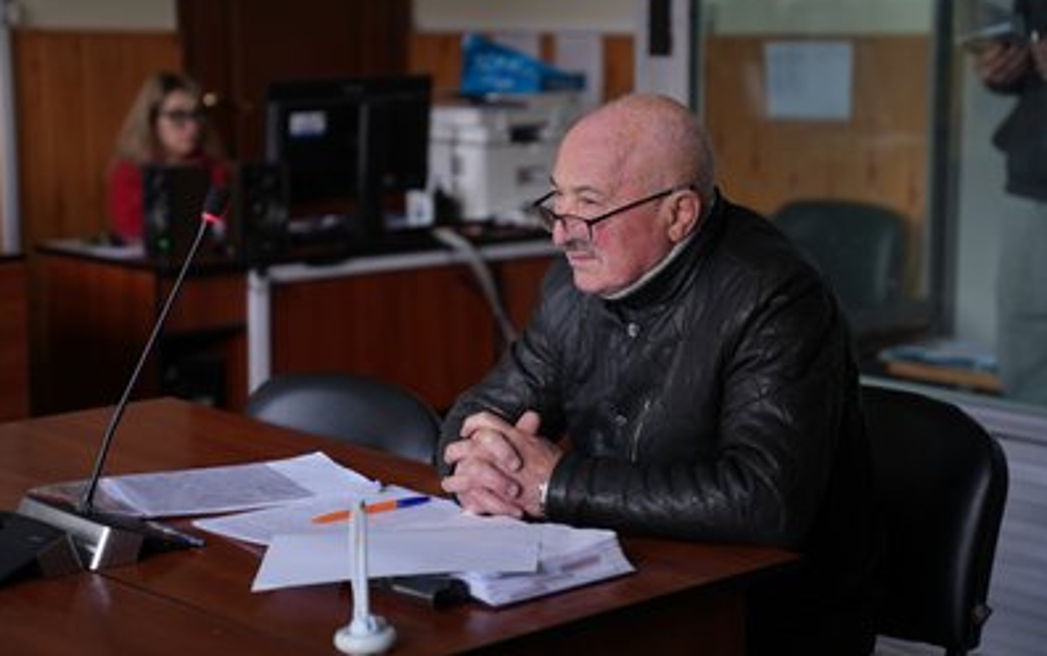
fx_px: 2056
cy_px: 313
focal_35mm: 72
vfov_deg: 18.1
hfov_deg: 28.6
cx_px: 524
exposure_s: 1/50
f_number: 2.8
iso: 125
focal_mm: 70
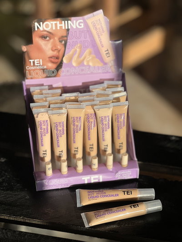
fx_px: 540
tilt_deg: -36.0
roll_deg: -0.4
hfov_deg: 19.1
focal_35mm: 77
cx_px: 91
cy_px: 121
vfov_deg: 25.3
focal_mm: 9
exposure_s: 1/968
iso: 32
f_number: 2.8
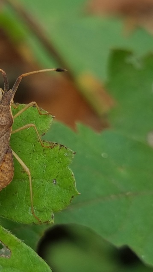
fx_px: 274
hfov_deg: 29.1
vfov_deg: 52.8
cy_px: 136
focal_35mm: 38
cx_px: -2
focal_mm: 5.4
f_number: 1.8
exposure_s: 1/100
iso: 80
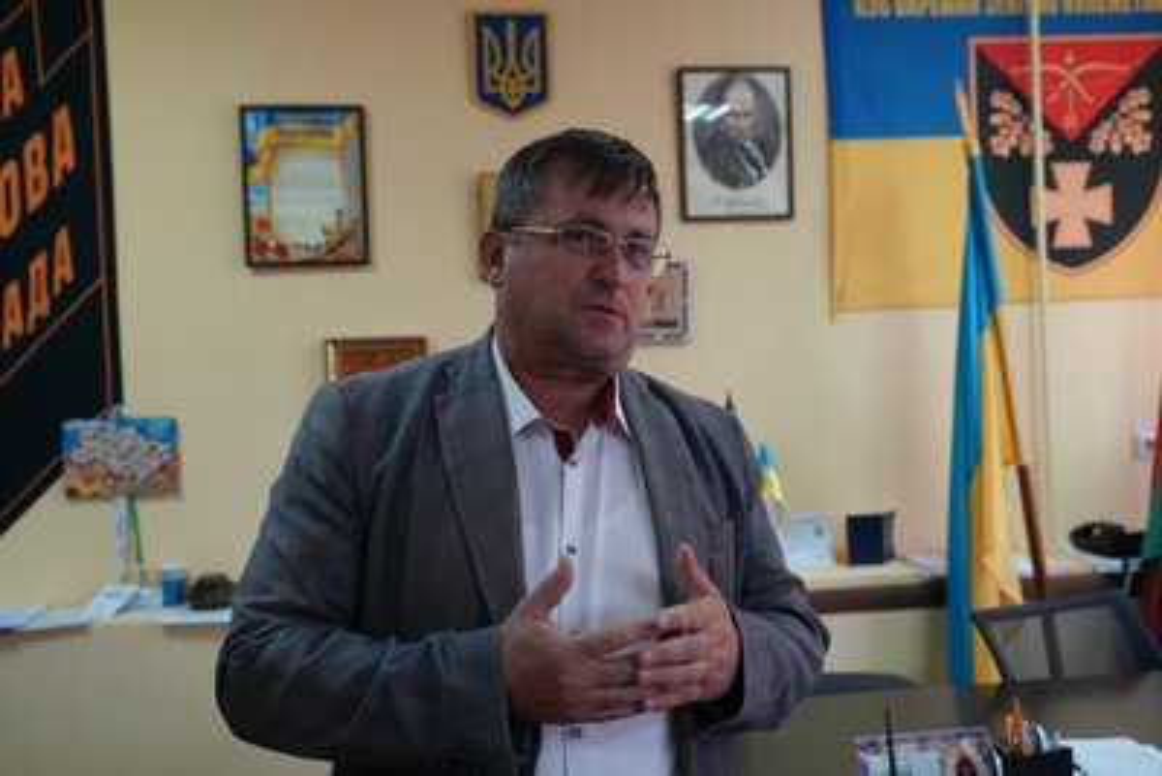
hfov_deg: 54.4
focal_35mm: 35
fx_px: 1130
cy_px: 388
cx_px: 581
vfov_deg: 37.9
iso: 8000
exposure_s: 1/160
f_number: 4
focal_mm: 35
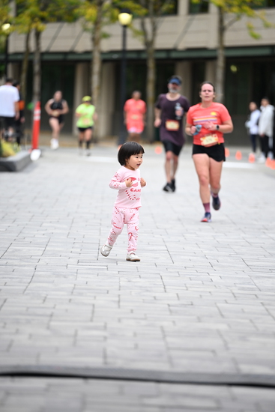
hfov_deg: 6.9
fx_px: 2290
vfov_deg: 10.3
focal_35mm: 200
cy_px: 206
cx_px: 138
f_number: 2.8
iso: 640
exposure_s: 1/2000
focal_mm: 200
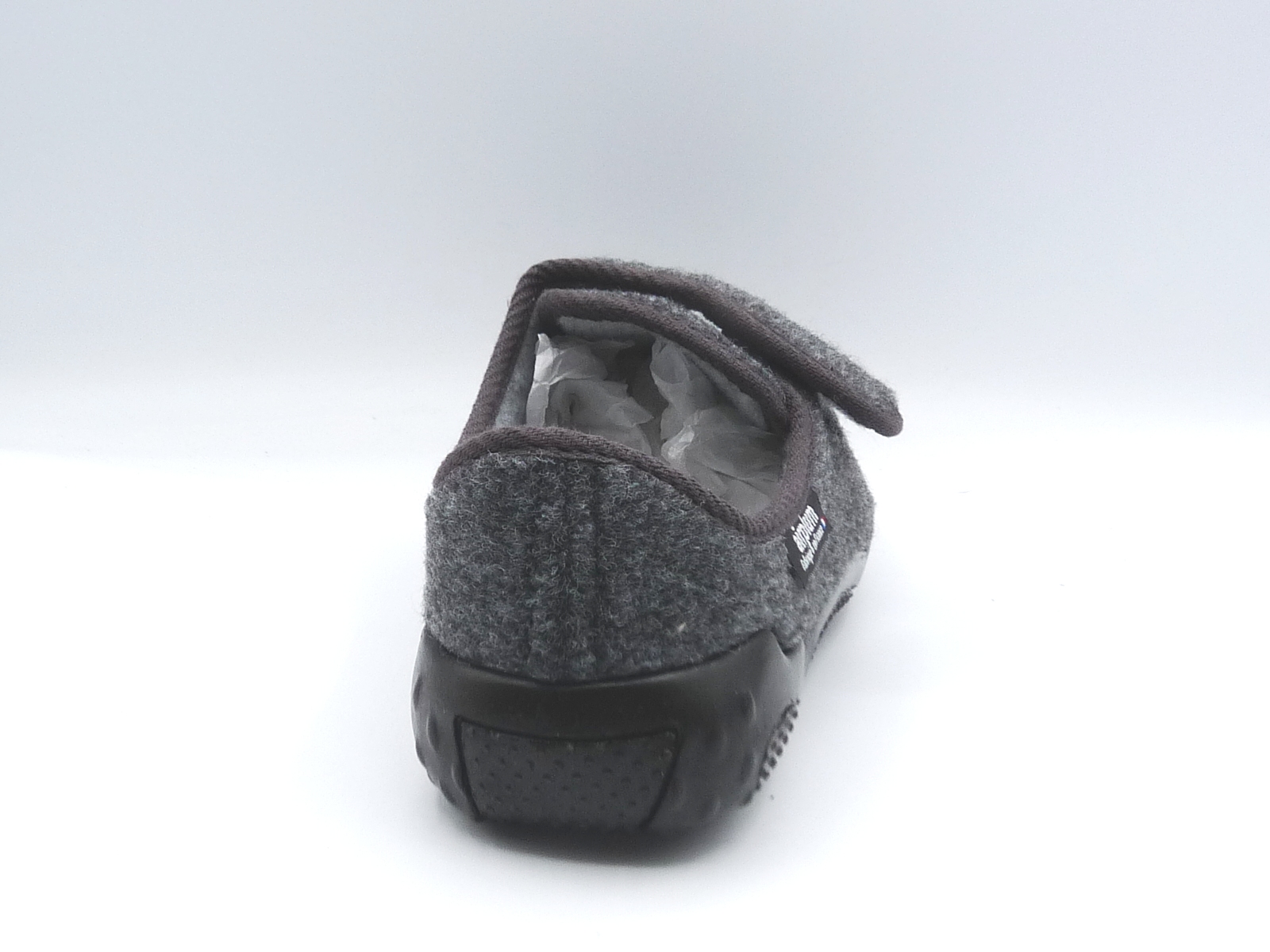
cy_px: 476
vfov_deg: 29.7
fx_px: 1798
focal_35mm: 49
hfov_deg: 38.9
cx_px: 635
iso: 100
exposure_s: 1/200
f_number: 4.5
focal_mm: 4.8
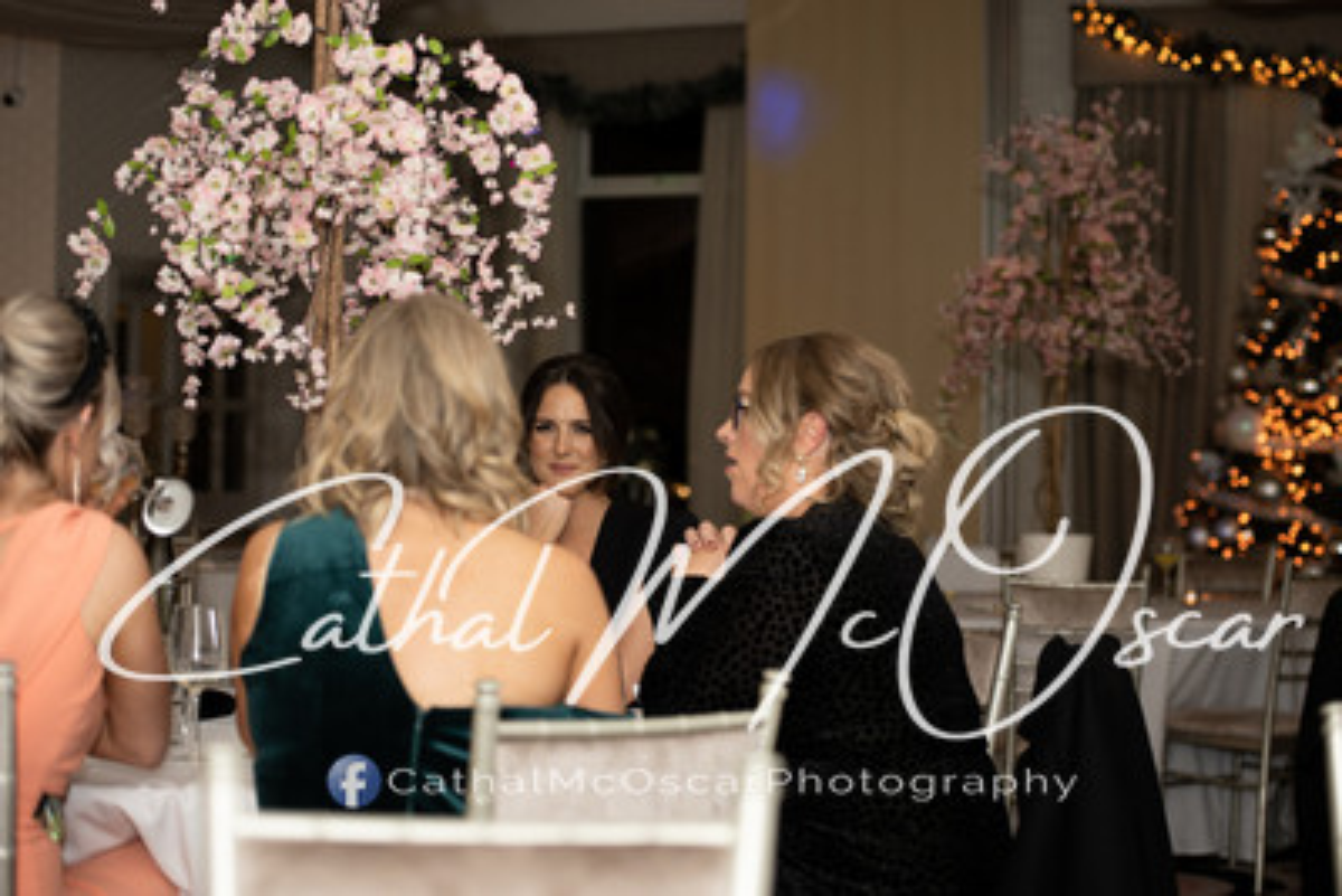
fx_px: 3729
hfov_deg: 20.4
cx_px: 671
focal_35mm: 100
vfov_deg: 13.7
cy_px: 448
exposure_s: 1/125
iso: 250
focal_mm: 100
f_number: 2.8
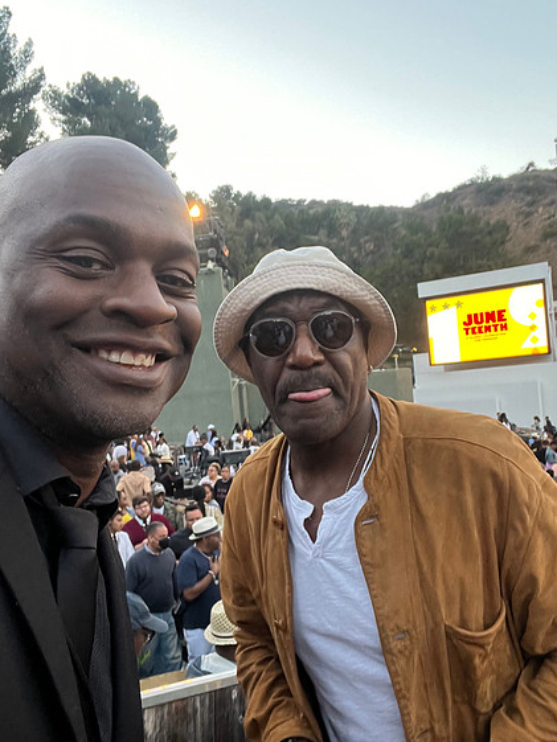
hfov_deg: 45.5
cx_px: 273
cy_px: 380
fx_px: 665
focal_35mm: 31
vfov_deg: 58.3
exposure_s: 1/40
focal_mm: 2.71
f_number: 2.2
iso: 250
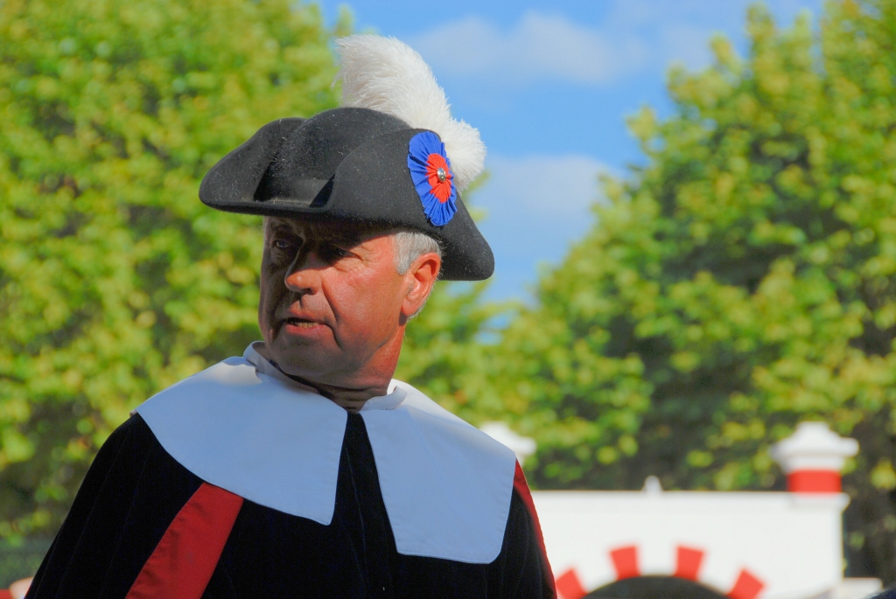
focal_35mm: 180
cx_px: 448
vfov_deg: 7.6
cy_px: 300
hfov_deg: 11.4
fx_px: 4484
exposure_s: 1/350
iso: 100
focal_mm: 120
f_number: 11
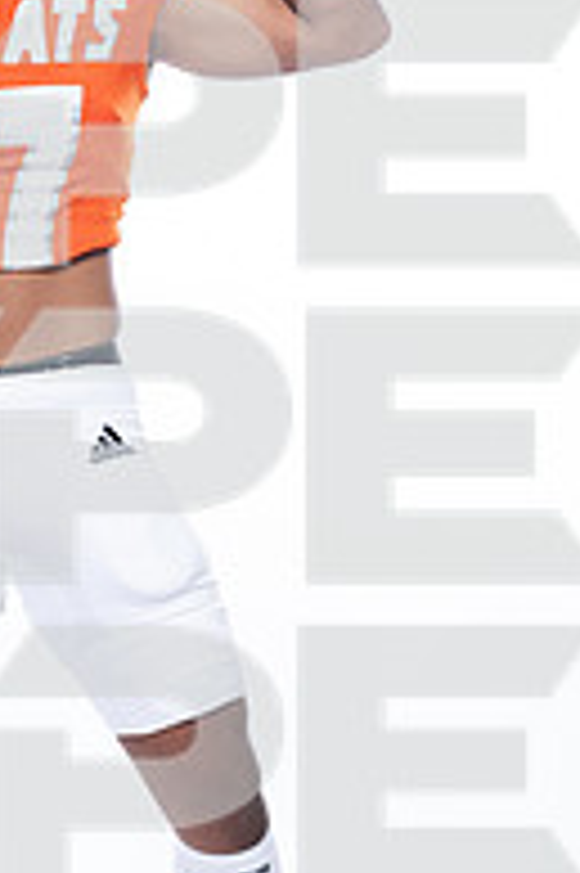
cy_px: 450
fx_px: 3534
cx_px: -58
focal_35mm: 146
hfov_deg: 9.3
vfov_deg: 14.1
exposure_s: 1/250
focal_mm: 63
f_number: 5.6
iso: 400
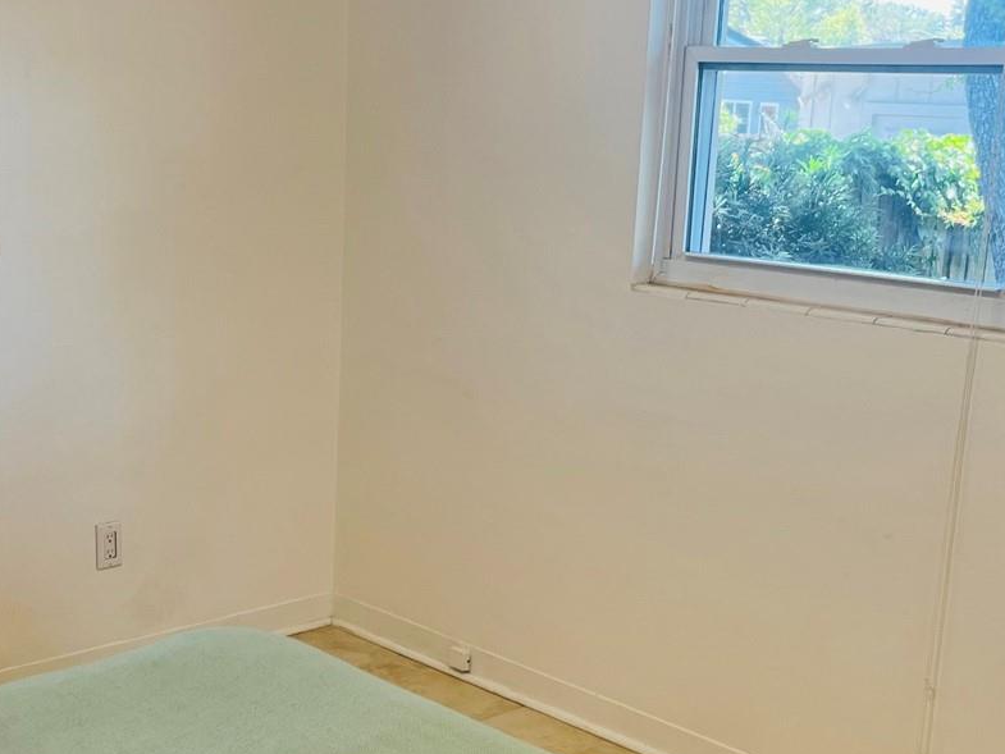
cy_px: 471
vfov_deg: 27.4
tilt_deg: -15.2
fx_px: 1539
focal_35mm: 53
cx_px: 462
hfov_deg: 36.1
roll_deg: -1.9
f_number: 1.6
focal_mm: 5.1
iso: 100
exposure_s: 1/120
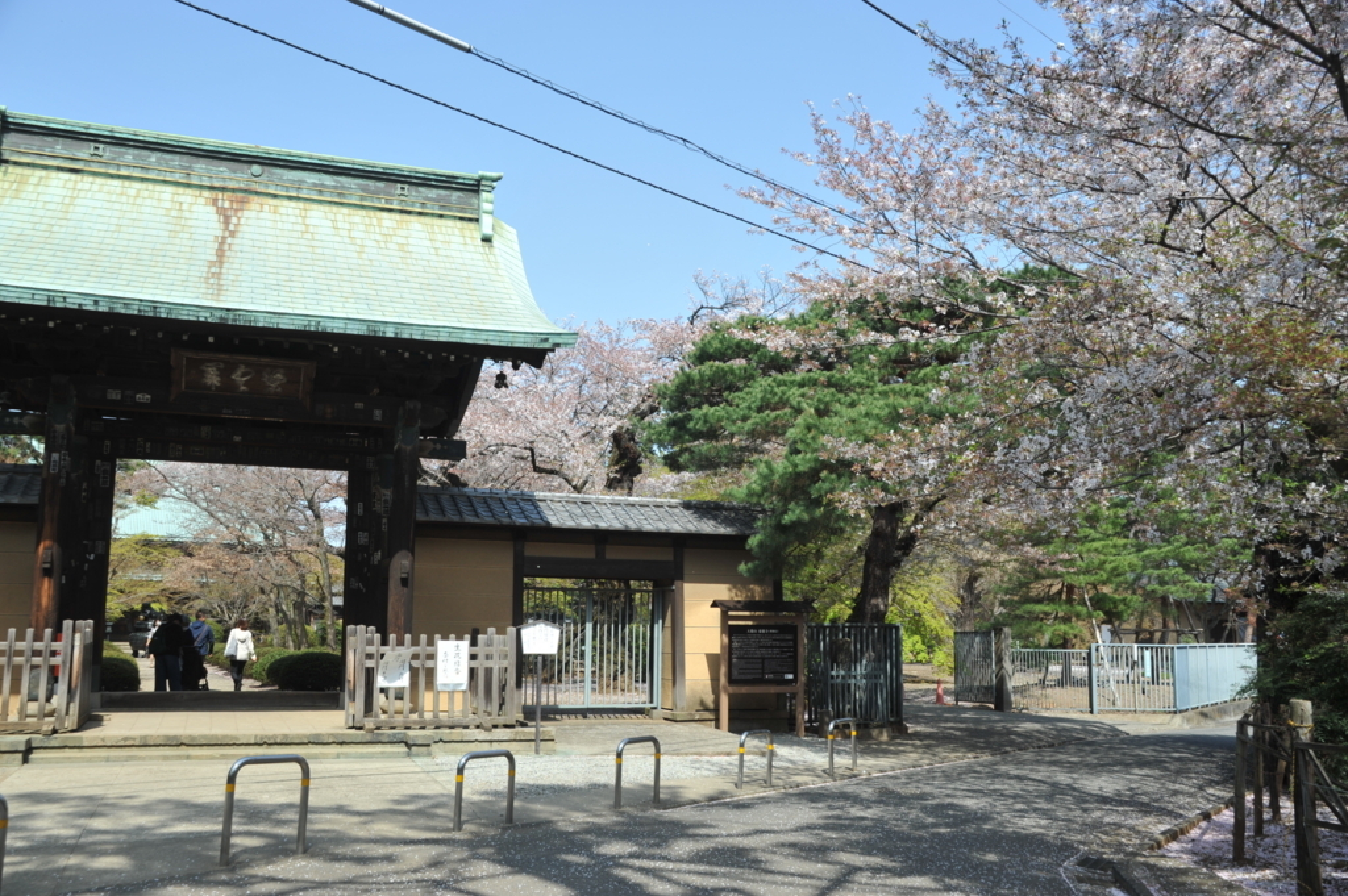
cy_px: 448
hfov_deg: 55.8
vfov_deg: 38.8
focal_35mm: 34
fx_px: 1272
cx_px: 674
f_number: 9
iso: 200
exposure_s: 1/320
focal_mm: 34
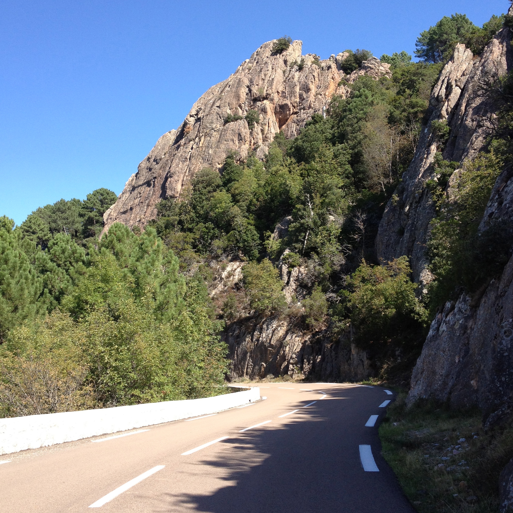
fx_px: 704
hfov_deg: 40.0
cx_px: 256
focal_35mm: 42
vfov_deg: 40.0
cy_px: 239
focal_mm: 4.28
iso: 64
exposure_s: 1/746
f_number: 2.4
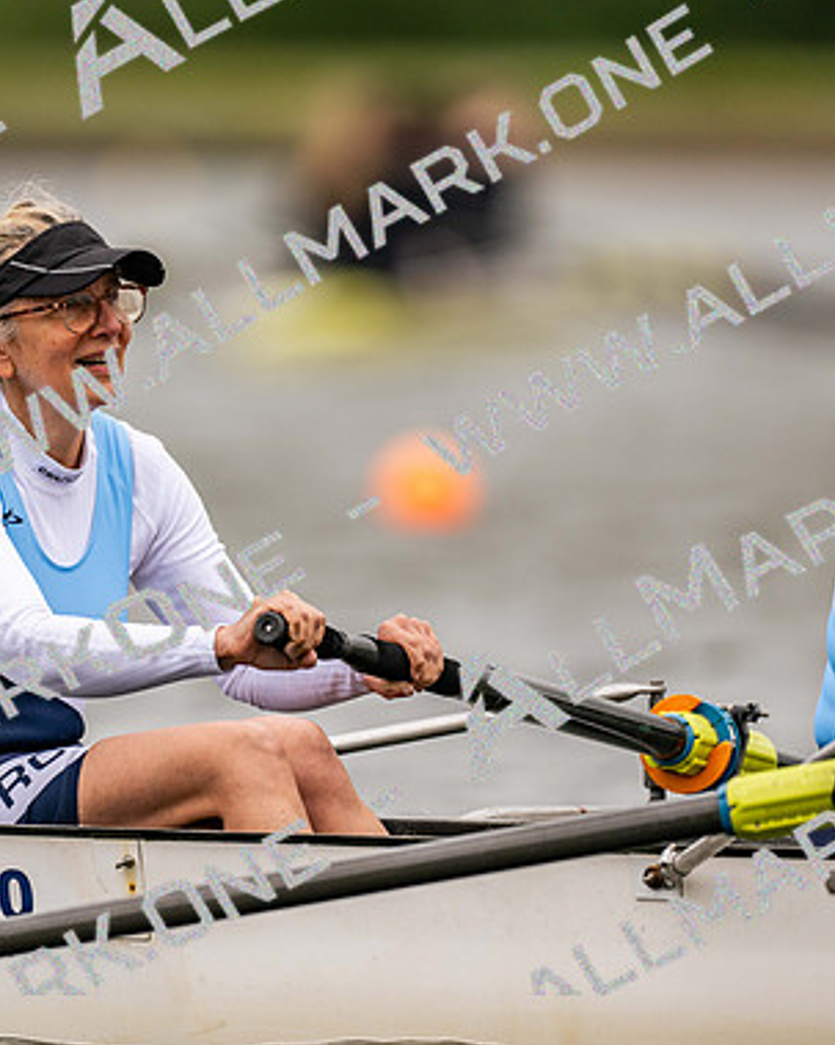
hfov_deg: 1.8
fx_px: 26670
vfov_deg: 2.2
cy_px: 522
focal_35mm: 863
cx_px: 223
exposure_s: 1/2500
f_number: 4
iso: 320
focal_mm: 600
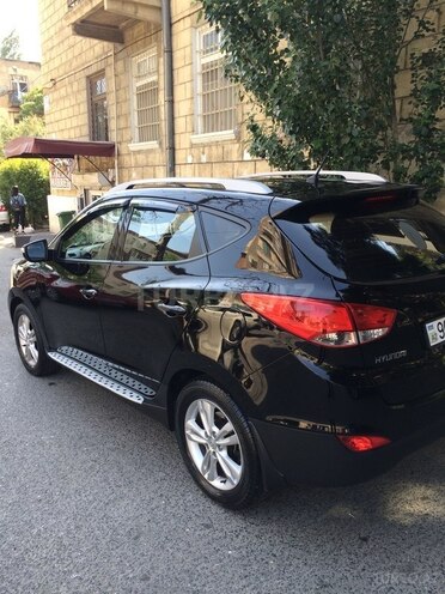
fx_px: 497
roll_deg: +1.4
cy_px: 297
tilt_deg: -13.4
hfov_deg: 48.2
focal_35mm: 29
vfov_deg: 61.7
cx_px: 222
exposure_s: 1/187
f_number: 2.2
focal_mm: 4.15
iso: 32
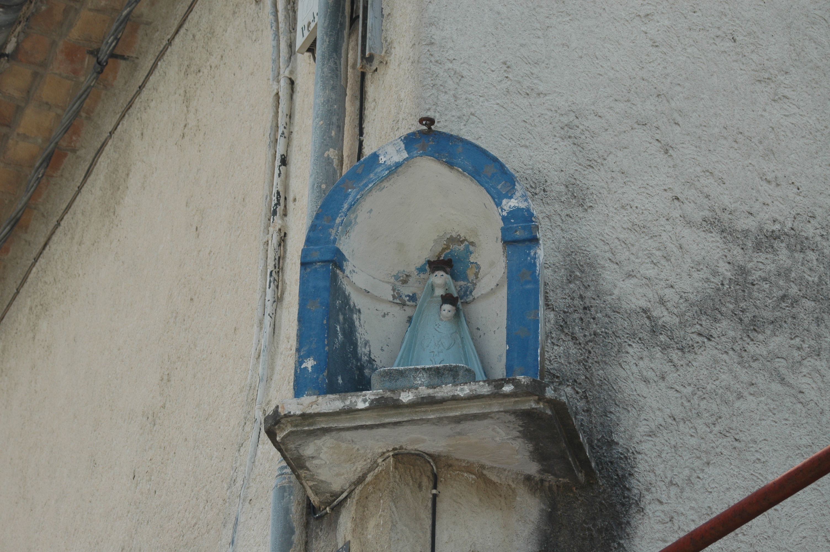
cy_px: 276
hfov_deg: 17.1
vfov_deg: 11.4
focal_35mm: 120
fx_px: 2764
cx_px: 415
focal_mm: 80
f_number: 9
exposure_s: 1/320
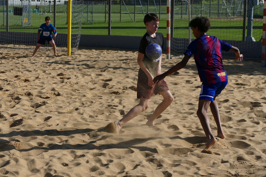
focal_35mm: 76
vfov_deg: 17.9
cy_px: 88
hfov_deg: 26.7
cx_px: 133
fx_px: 562
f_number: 3.7
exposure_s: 1/2000
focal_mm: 27.88
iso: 125
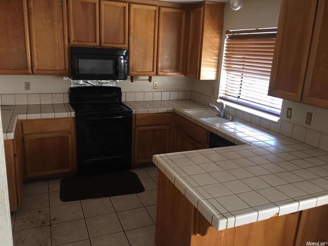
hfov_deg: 61.7
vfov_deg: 48.2
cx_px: 164
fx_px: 275
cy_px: 123
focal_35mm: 29
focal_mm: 4.15
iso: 50
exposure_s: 1/15
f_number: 2.2
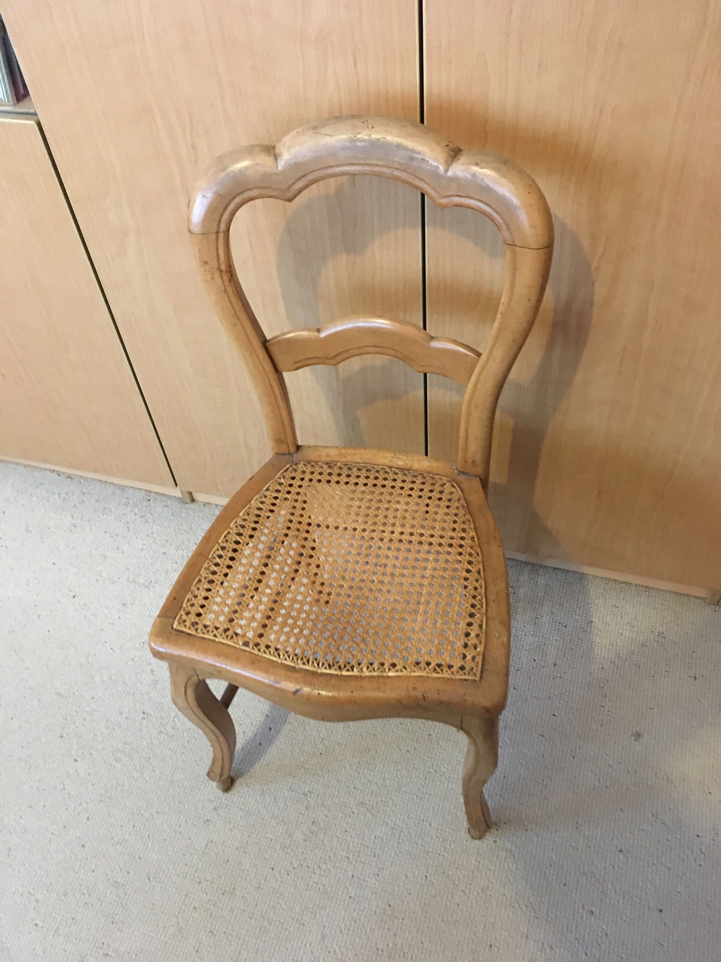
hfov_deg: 48.2
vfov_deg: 61.7
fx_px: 805
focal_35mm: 29
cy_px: 481
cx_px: 360
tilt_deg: -48.6
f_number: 2.2
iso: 400
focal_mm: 4.15
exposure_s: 1/17
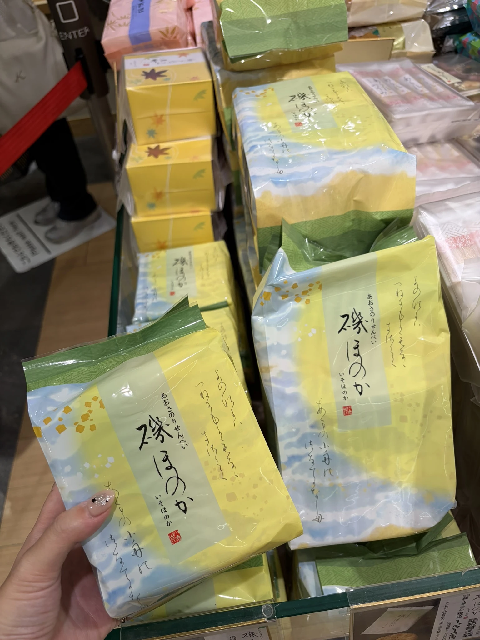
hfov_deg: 53.1
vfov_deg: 67.3
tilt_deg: -46.5
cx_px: 240
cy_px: 320
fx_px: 481
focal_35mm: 26
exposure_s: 1/123
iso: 32
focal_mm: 5.96
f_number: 1.6
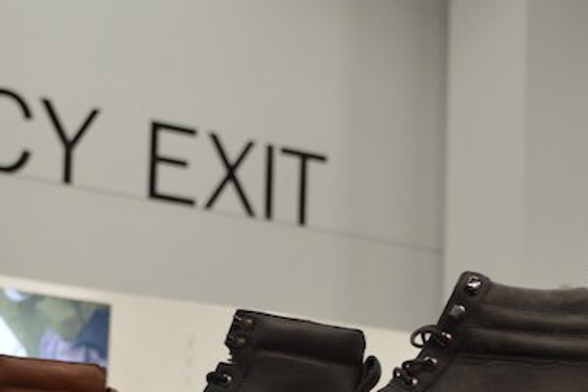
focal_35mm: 111
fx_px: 1813
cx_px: 294
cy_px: 438
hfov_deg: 18.4
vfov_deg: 12.1
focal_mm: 28
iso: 400
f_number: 4.5
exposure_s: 1/40
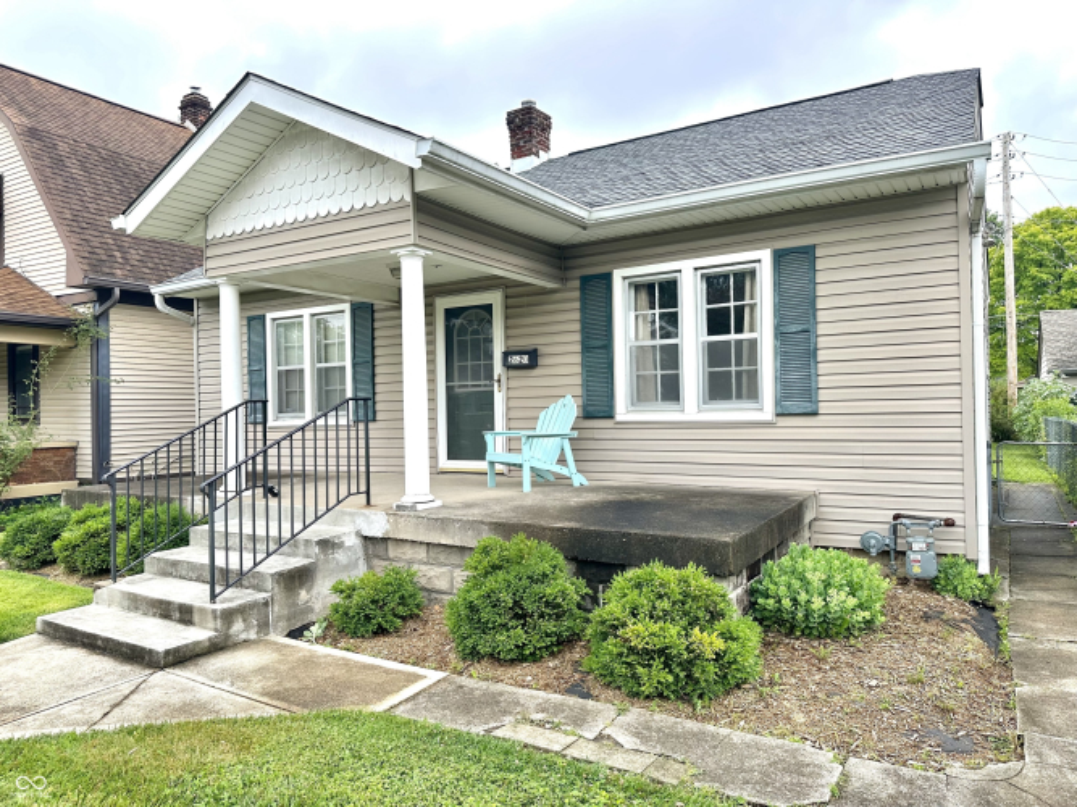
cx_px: 538
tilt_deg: +0.7
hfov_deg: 71.6
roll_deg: +0.4
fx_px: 747
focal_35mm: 24
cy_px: 404
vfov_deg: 56.8
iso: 80
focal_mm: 6.86
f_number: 1.78
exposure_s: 1/989
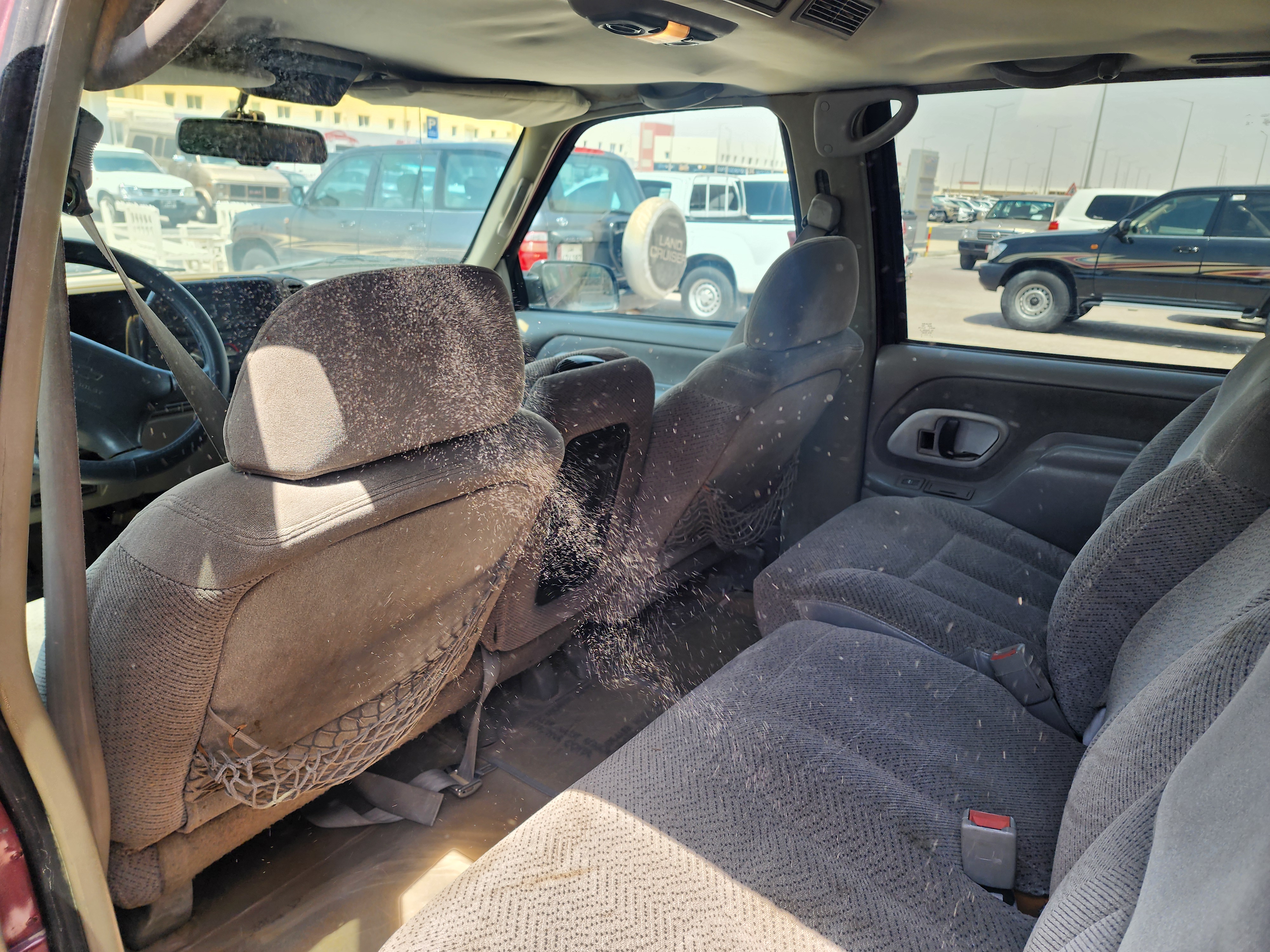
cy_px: 476
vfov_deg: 58.9
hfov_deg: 73.9
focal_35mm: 23
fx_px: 844
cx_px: 635
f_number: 1.8
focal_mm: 6.4
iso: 20
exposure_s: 1/180
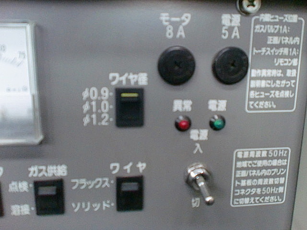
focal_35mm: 35
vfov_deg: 40.7
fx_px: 310
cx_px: 154
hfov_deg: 52.6
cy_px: 115
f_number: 3.1
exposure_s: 1/60
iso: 800
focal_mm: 6.3
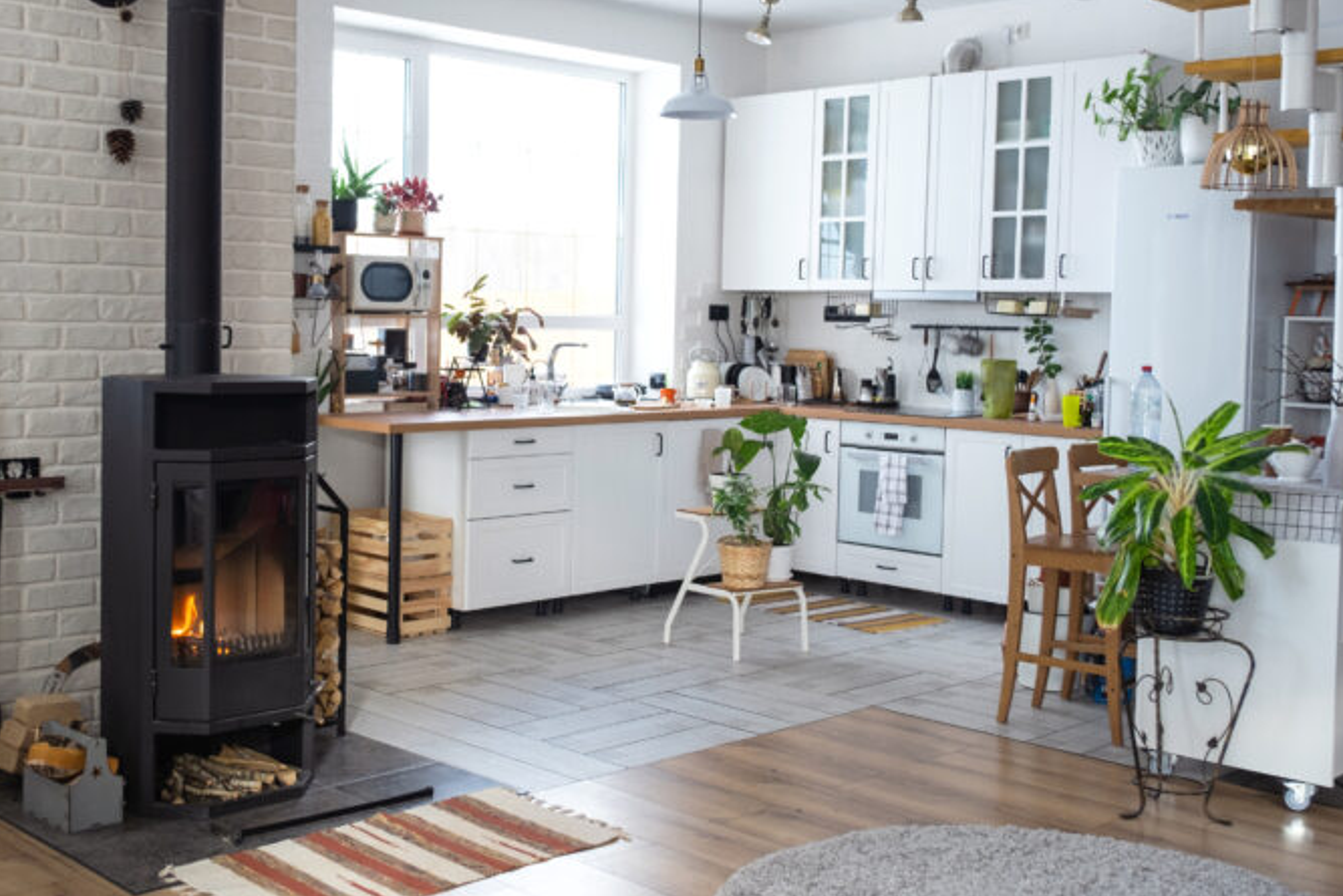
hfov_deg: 45.3
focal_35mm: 43
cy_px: 394
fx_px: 1604
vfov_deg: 31.2
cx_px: 596
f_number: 4
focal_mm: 18.4
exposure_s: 1/125
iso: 200
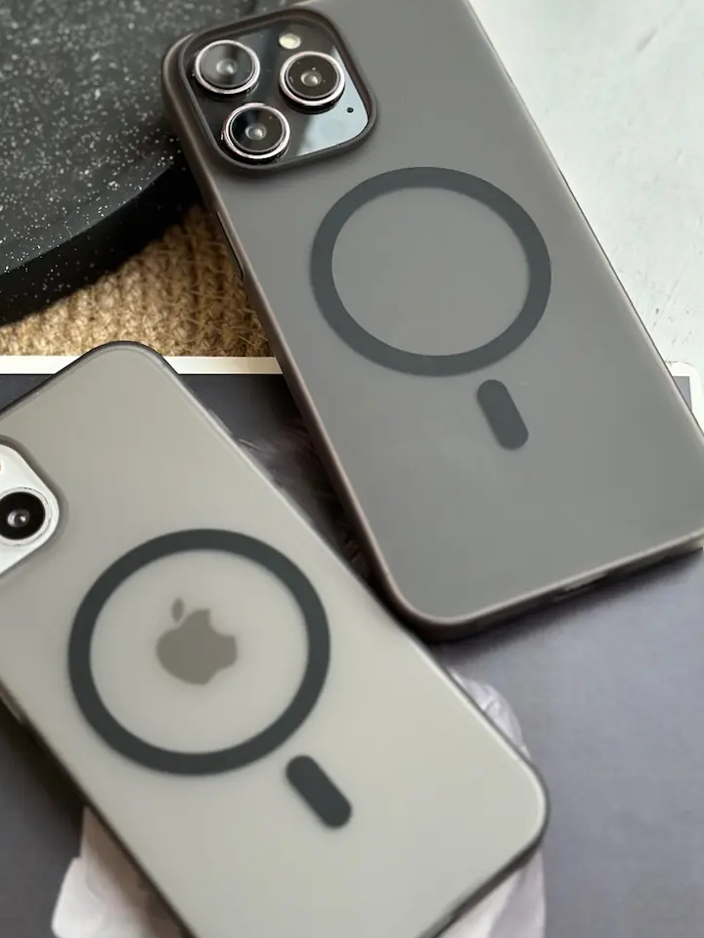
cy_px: 456
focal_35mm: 64
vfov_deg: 30.3
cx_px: 312
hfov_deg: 22.9
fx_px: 1735
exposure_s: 1/590
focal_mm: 6.86
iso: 80
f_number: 1.78
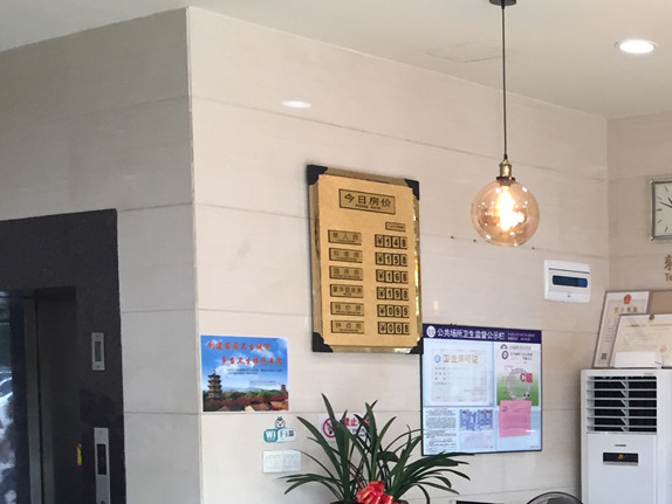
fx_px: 1340
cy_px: 485
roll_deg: -1.3
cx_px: 780
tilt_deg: -4.1
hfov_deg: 25.6
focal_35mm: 69
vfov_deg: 20.7
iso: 100
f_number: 2.2
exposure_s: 1/33
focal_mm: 4.15
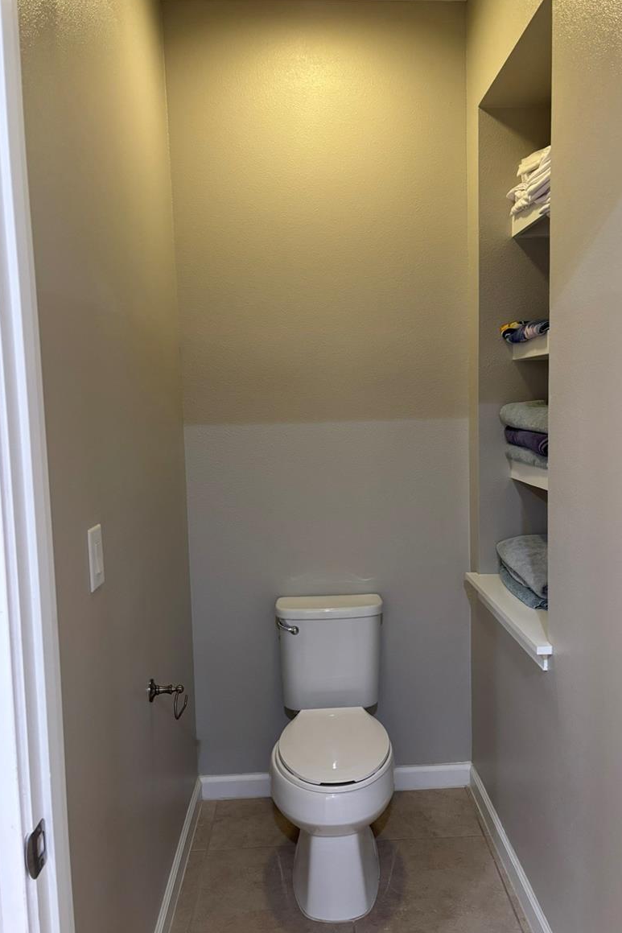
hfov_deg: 46.4
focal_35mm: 28
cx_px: 340
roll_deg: +1.2
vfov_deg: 65.5
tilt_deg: -5.3
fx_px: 725
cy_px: 463
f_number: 1.6
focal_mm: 5.96
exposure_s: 1/60
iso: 250
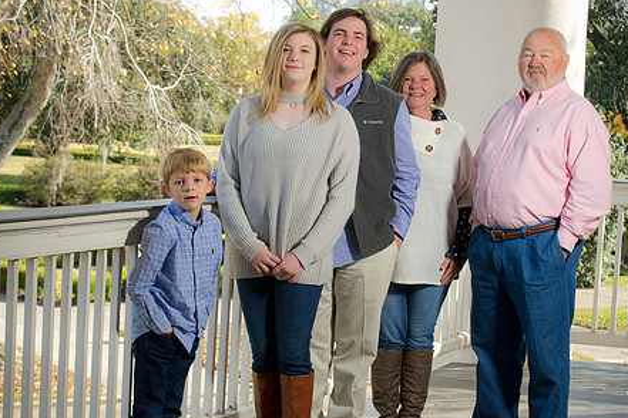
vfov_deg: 14.9
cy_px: 226
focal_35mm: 92
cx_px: 323
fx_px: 1605
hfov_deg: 22.1
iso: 160
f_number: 8
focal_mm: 70
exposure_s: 1/125
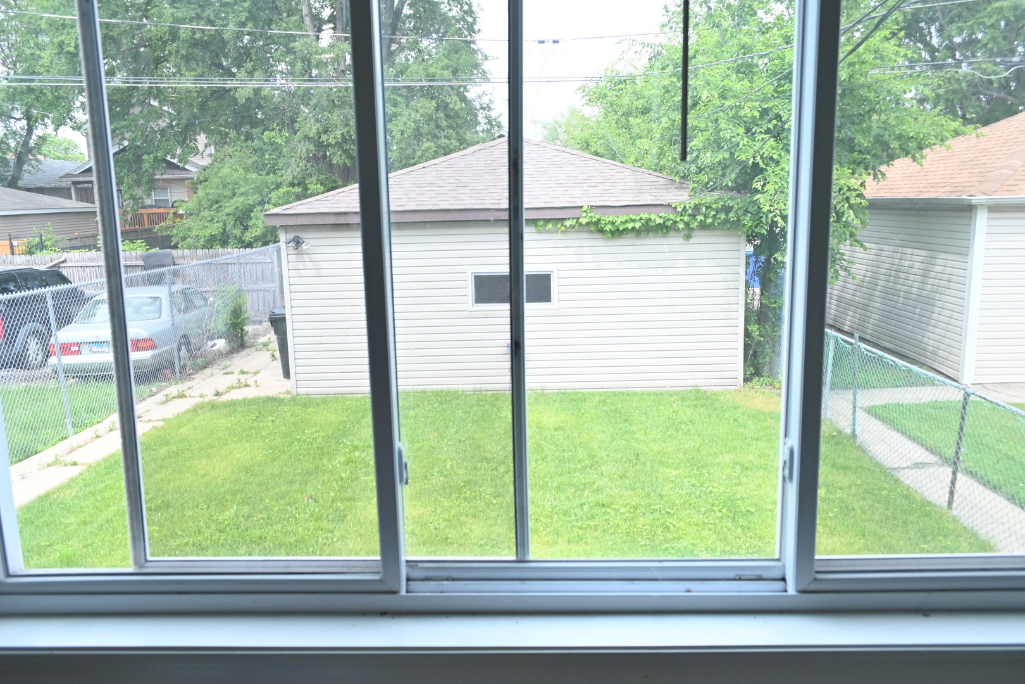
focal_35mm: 27
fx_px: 769
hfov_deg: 67.4
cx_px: 512
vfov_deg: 47.9
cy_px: 342
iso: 800
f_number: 8
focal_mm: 18
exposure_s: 1/500
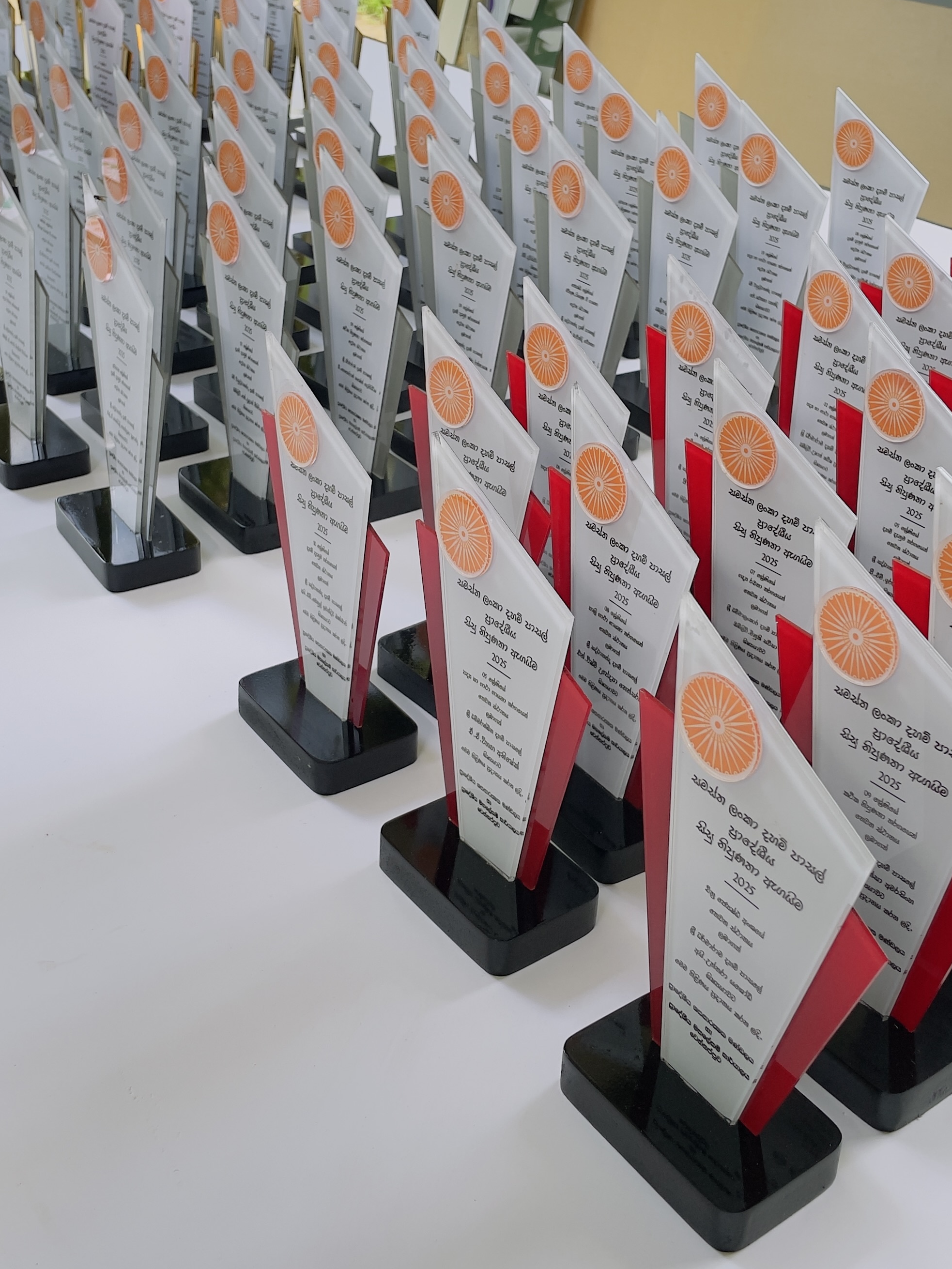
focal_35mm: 40
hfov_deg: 36.0
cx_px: 454
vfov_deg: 46.6
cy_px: 517
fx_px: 1467
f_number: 1.6
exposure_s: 1/121
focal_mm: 4.2
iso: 50
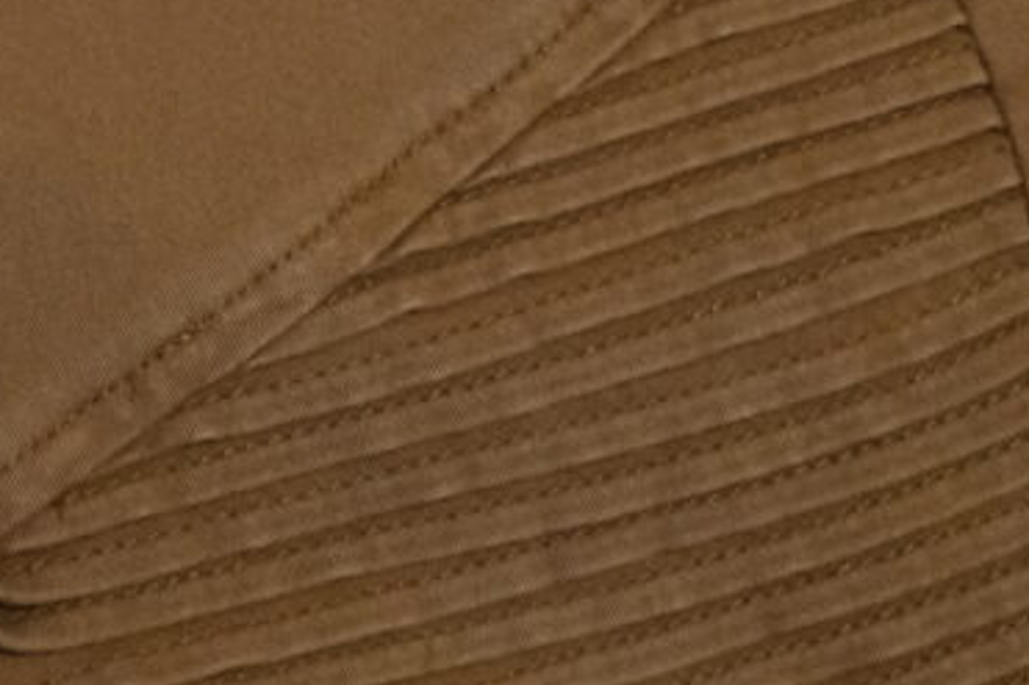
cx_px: -1062
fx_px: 5200
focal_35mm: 182
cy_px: -745
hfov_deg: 10.4
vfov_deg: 7.2
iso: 3200
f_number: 3.2
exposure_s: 1/60
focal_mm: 22.3
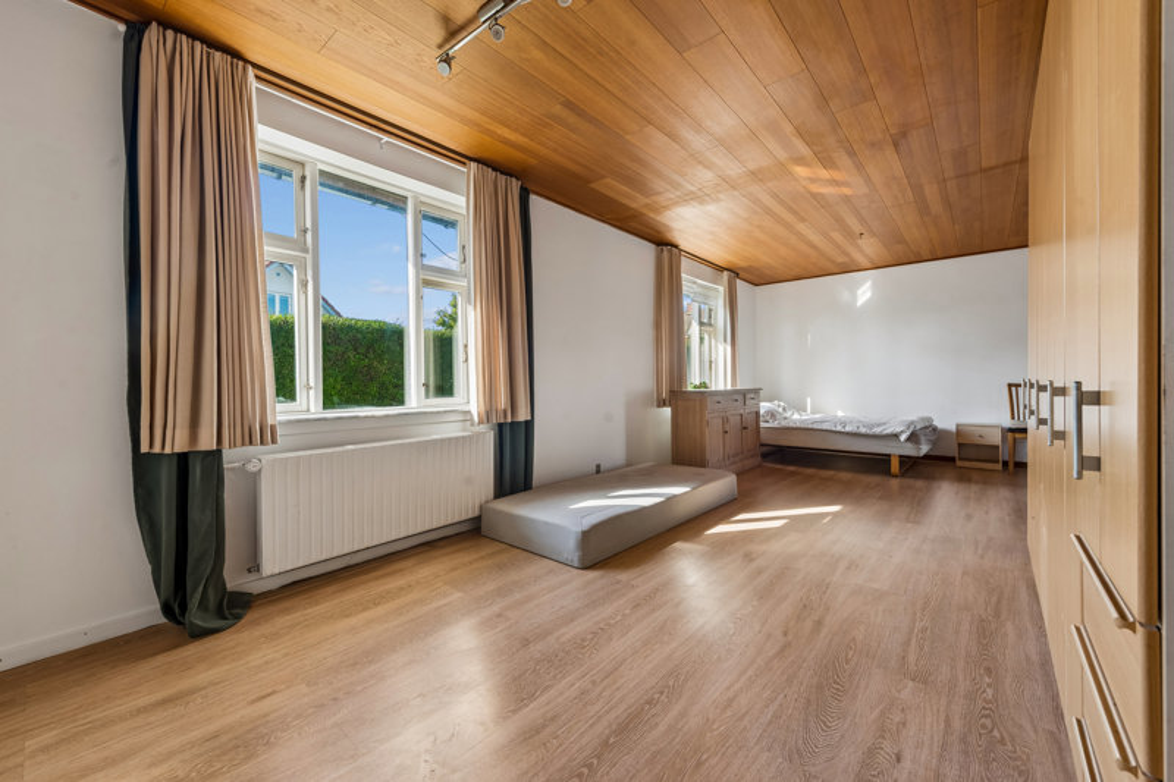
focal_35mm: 14
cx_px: 587
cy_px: 391
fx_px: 456
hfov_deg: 104.3
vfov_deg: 81.2
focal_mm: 14
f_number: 9
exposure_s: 1/30
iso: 250
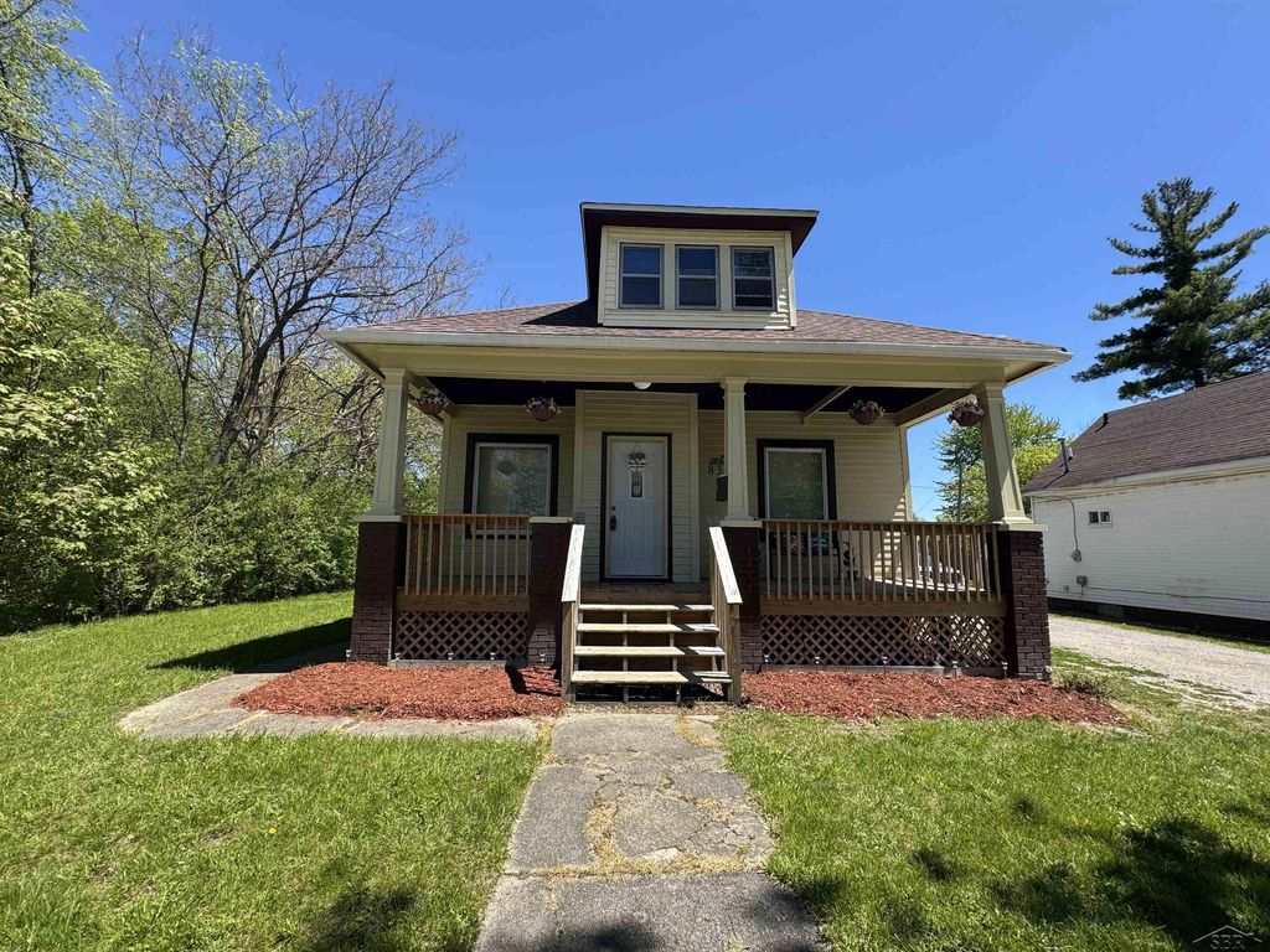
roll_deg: -0.4
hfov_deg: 102.1
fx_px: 514
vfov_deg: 85.7
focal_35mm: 14
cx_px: 635
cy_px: 476
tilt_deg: +10.3
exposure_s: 1/591
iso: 40
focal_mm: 2.22
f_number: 2.2
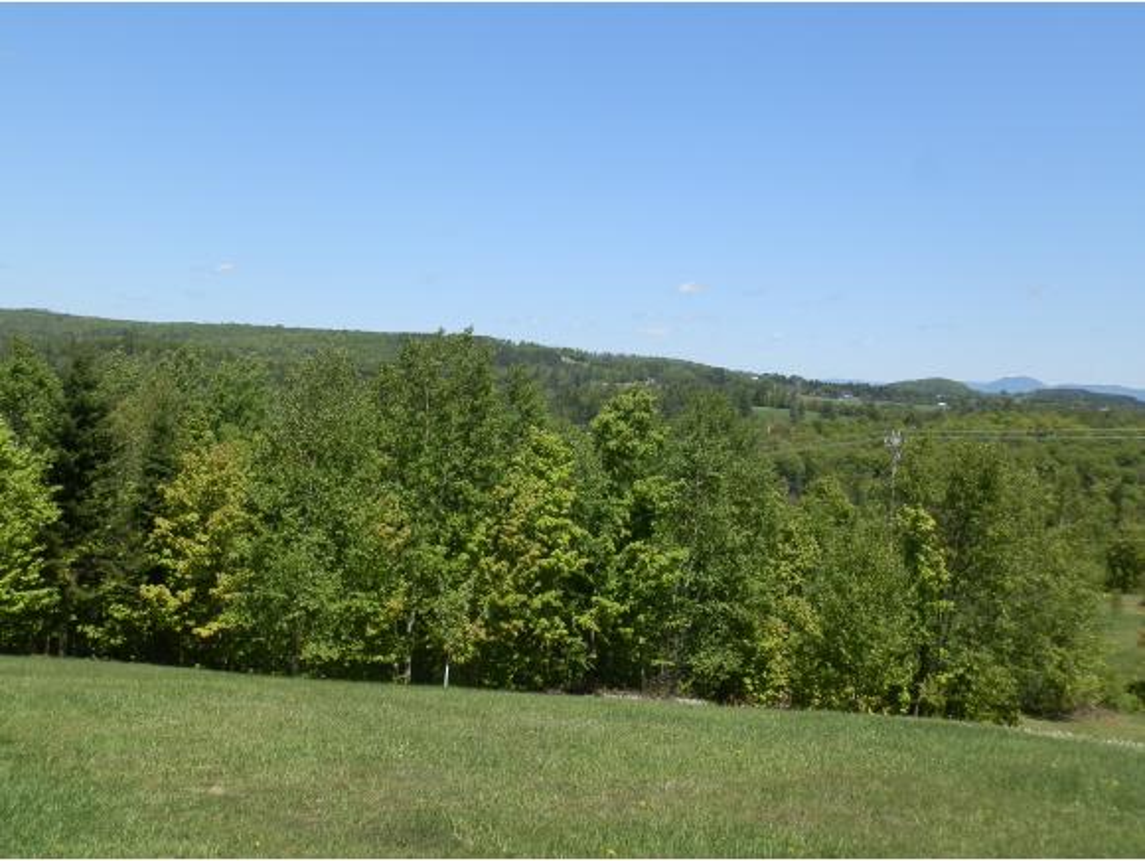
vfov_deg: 38.7
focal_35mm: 37
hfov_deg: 50.1
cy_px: 430
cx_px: 572
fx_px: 1225
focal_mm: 6.78
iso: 64
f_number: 3.3
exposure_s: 1/1000
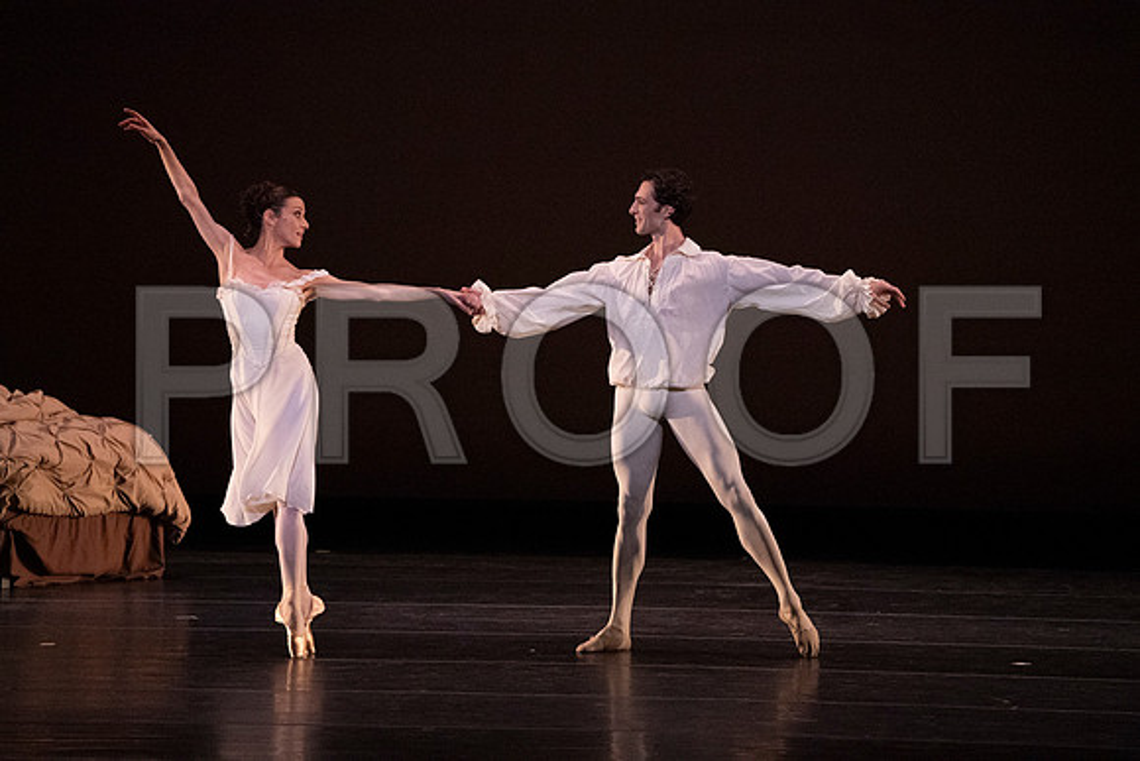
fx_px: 10357
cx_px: 570
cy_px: 380
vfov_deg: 4.2
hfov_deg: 6.3
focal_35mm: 327
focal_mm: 327
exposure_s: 1/400
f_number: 5.6
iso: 20000
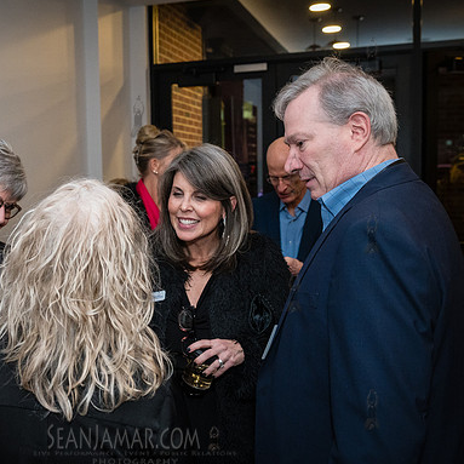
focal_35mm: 45
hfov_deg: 37.0
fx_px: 682
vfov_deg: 37.6
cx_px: 137
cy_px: 233
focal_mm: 35
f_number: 5
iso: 6400
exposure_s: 1/320
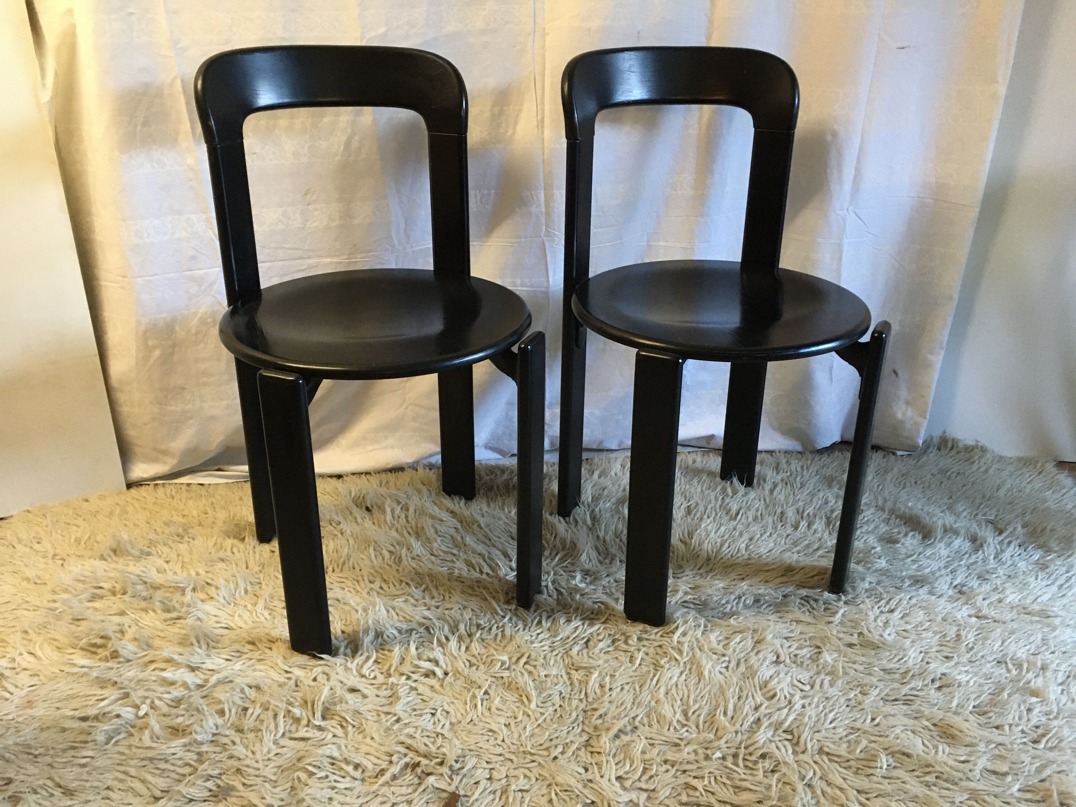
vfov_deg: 48.2
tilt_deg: -25.2
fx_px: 901
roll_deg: +0.8
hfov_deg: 61.7
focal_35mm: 29
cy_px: 404
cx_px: 538
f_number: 2.2
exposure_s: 1/25
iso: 200
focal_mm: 4.15
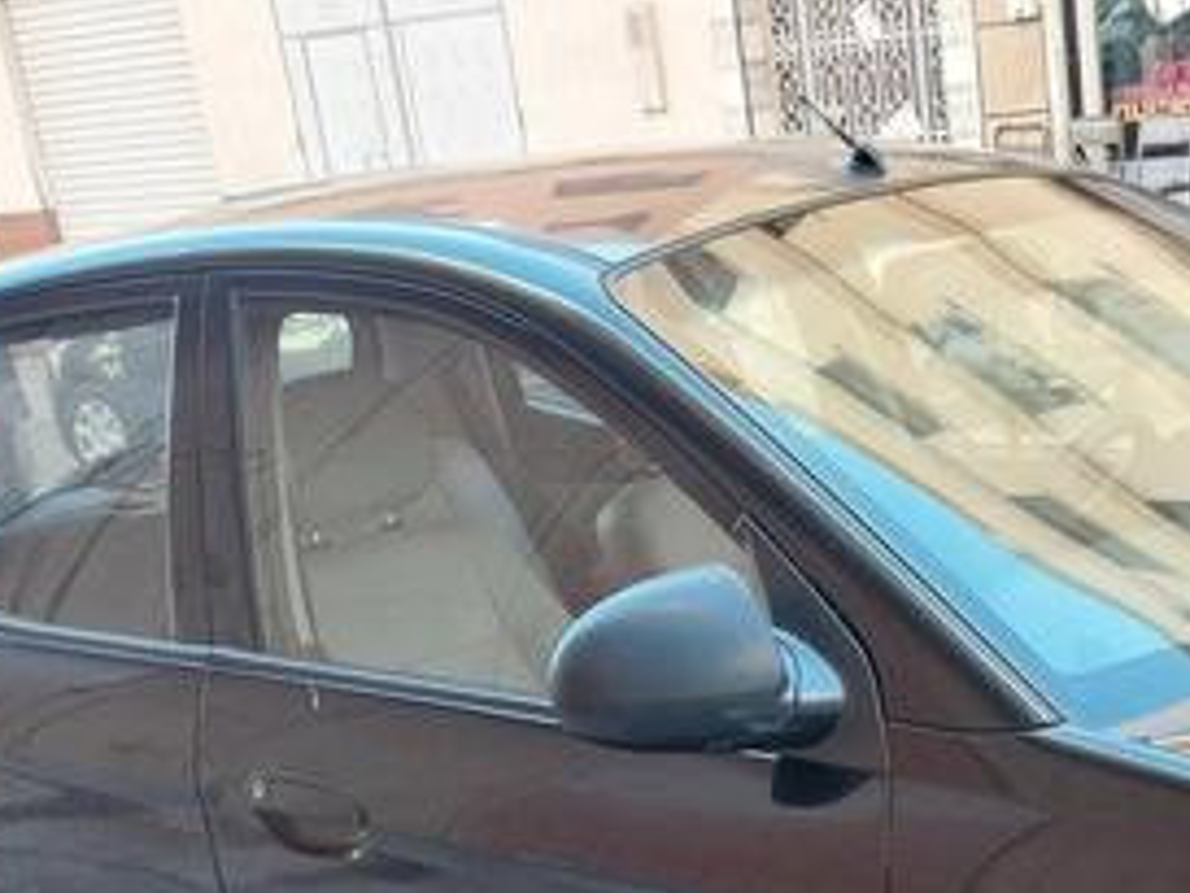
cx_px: 1007
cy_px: 1061
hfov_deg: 30.2
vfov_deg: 22.0
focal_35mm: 62
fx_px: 2132
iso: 64
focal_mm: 4
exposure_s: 1/50
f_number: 1.8
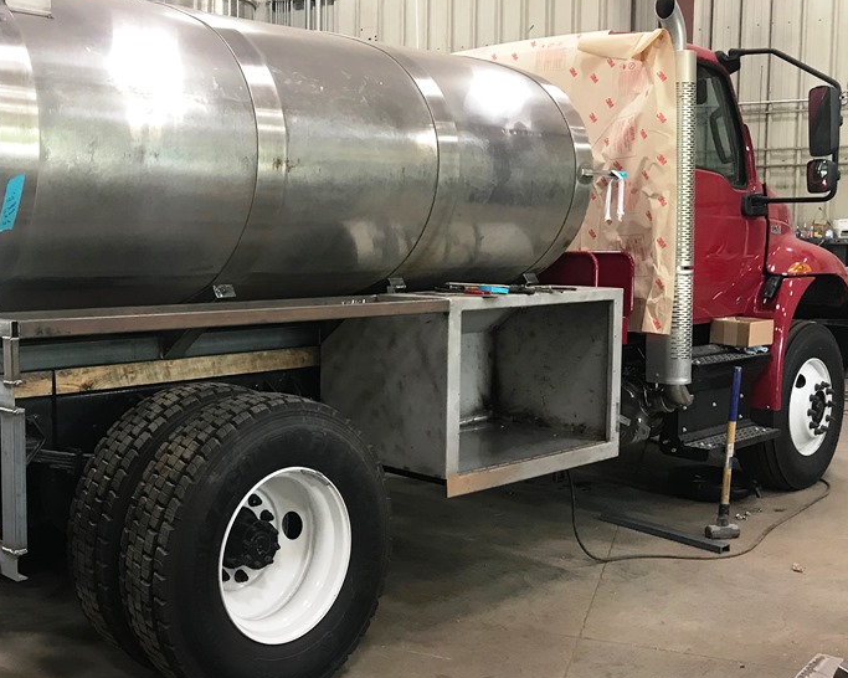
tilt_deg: -4.2
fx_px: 1029
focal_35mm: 41
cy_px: 324
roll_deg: +0.4
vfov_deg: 36.5
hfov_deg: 43.9
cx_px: 252
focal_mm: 3.99
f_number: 1.8
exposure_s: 1/15
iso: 40
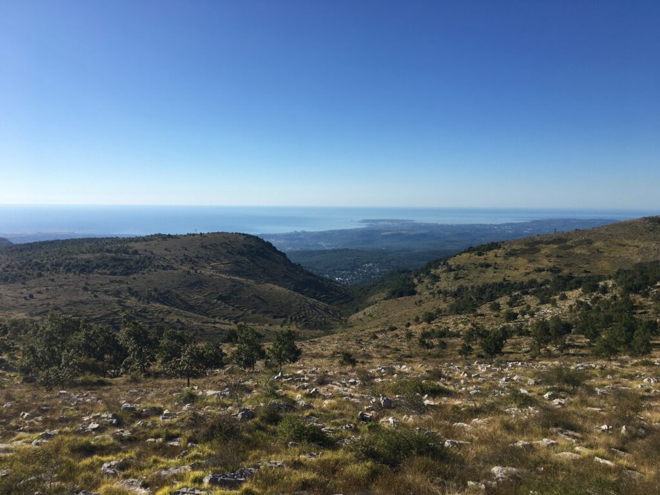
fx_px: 553
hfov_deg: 61.7
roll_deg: -0.5
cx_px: 330
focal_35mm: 29
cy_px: 248
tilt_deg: -4.3
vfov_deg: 48.2
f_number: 2.2
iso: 25
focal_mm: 4.15
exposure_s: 1/2262
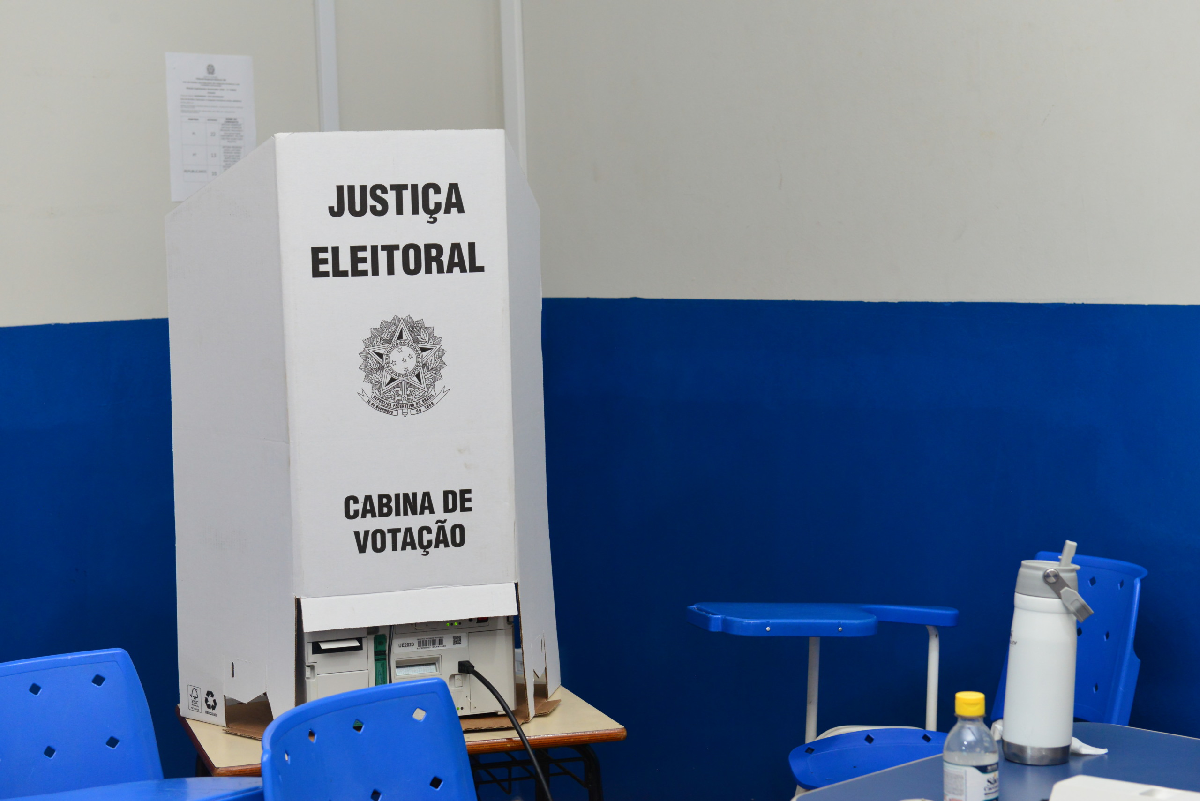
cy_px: 400
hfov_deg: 28.8
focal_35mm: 70
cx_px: 600
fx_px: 2334
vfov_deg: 19.5
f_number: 5
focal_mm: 70
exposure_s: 1/80
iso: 2000
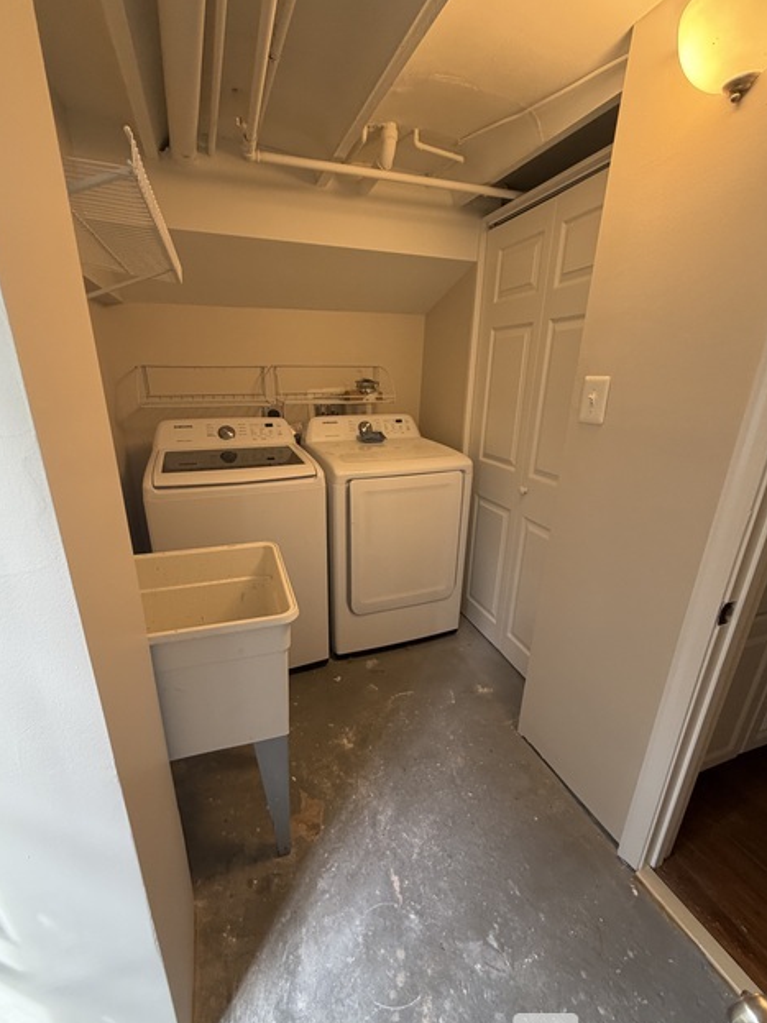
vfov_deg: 98.1
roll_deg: -2.0
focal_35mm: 15
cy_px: 531
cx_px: 368
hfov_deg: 81.7
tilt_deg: -19.8
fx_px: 443
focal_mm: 2.22
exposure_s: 1/60
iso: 200
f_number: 2.2
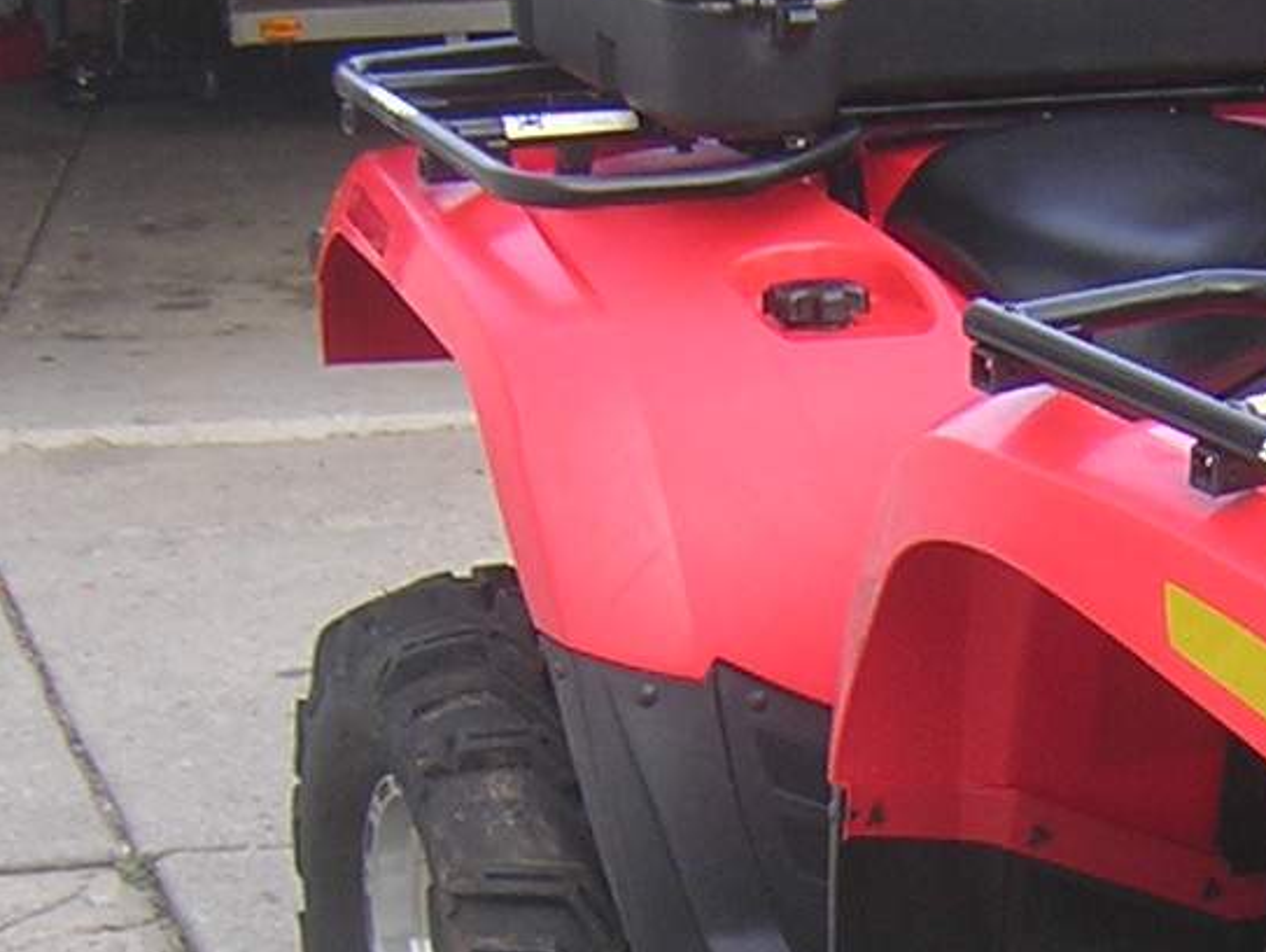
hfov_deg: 18.1
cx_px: 1264
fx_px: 3879
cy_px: 1027
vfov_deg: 13.7
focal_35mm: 106
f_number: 2.6
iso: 100
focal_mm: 4.7
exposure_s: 1/91.8
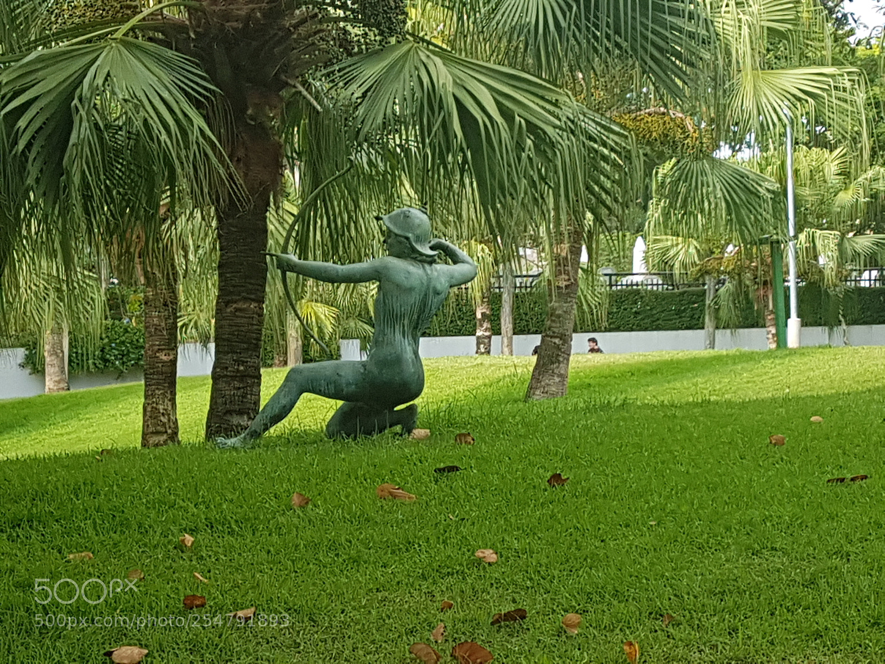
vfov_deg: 53.1
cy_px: 332
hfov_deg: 67.3
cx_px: 442
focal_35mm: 26
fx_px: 665
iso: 40
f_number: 1.7
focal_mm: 4.2
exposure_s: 1/481
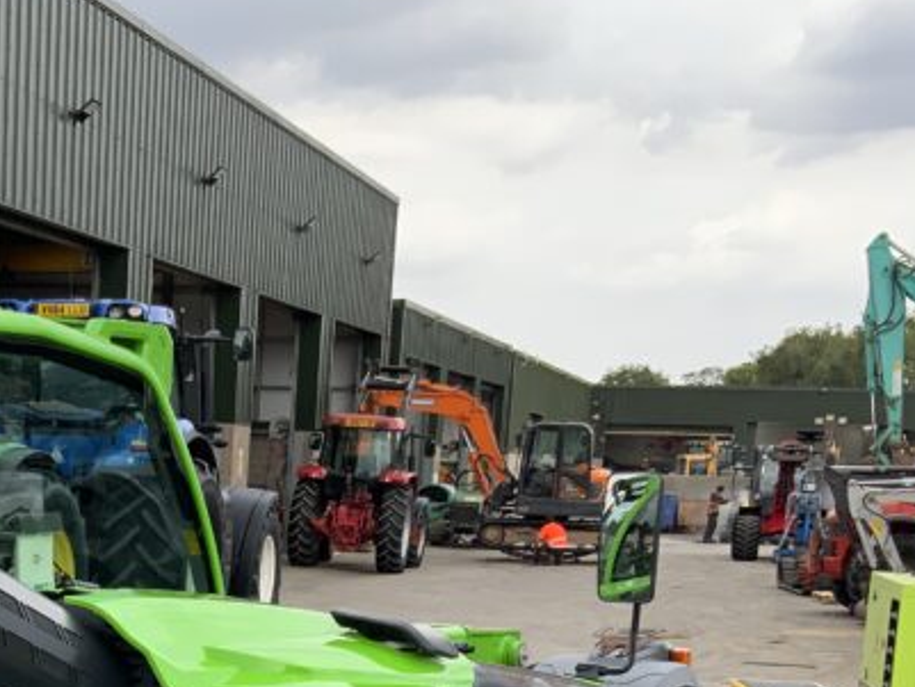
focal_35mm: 74
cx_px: 66
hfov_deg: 25.4
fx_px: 1957
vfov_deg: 18.7
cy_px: 847
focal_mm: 3
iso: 16
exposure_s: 1/432
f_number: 1.8
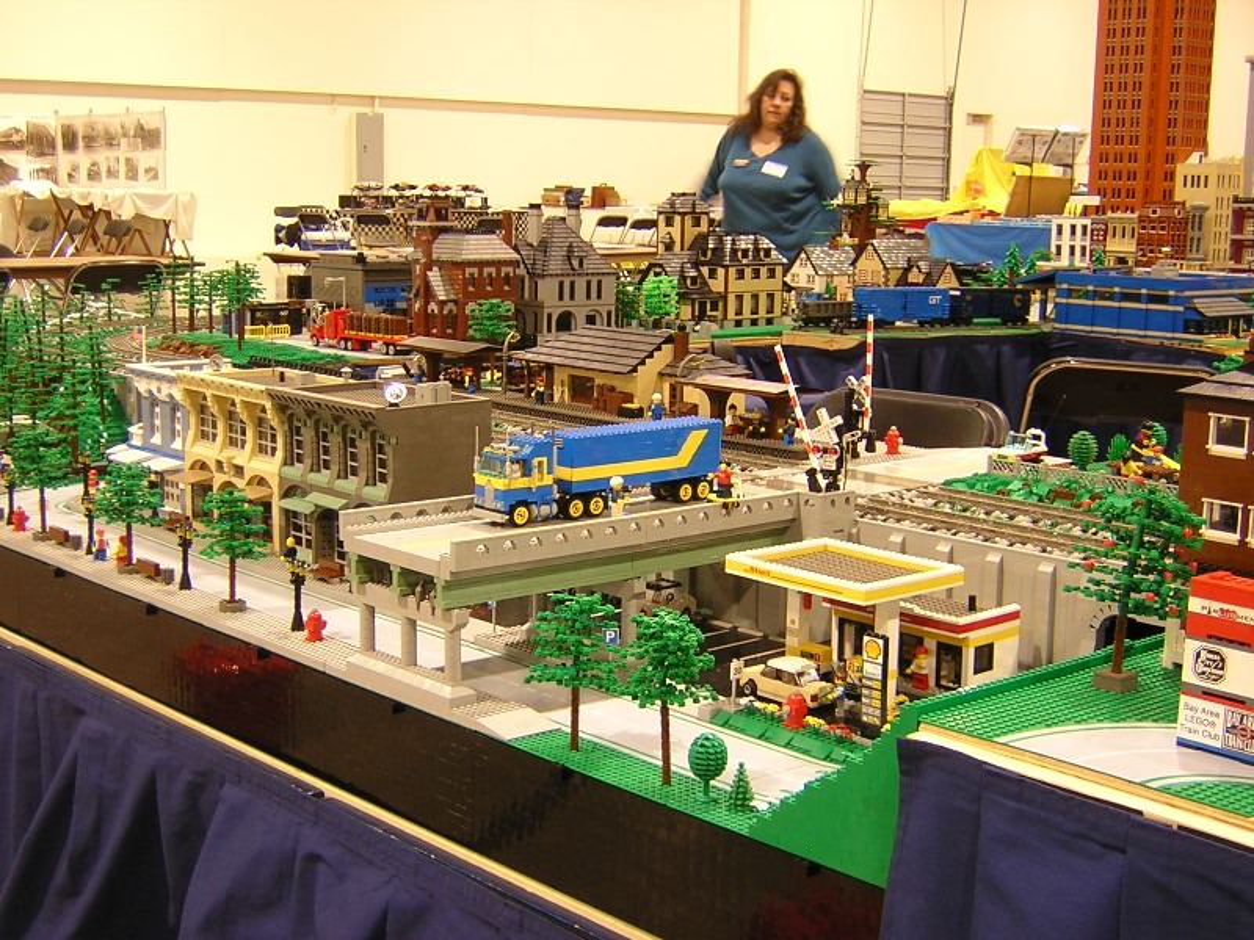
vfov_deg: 30.9
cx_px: 627
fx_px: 1703
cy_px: 470
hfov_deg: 40.4
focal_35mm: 47
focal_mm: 6.1
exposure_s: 1/5.2
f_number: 2.9
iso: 100
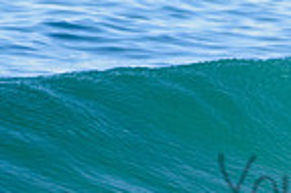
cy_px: 87
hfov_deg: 0.8
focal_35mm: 2486
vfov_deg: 0.6
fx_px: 20072
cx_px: 456
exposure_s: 1/2000
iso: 640
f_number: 5.6
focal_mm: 500
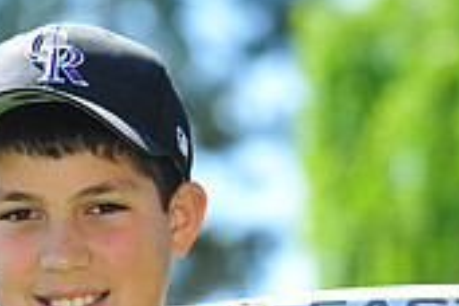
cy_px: 373
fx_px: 4335
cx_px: 72
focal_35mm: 340
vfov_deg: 4.0
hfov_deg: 6.1
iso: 200
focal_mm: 100
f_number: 4
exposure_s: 1/640
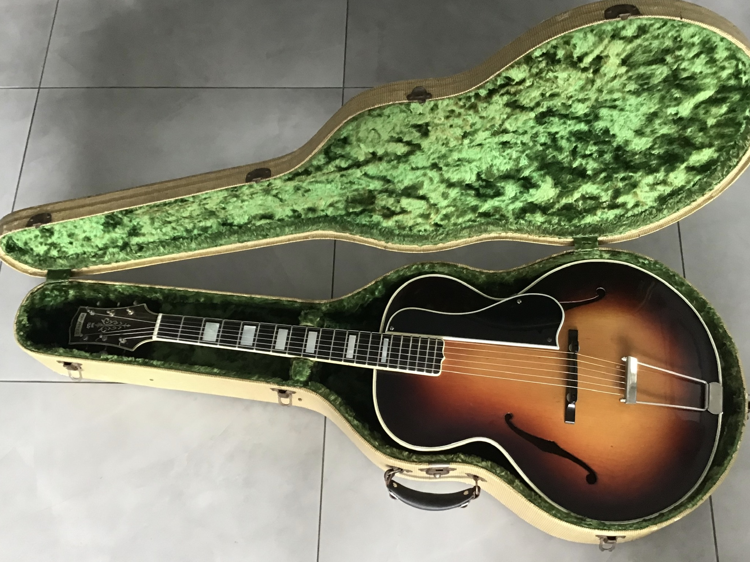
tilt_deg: -67.9
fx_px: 672
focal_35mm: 31
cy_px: 281
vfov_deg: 45.4
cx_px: 375
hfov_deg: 58.4
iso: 125
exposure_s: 1/33
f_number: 2.4
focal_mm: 3.3
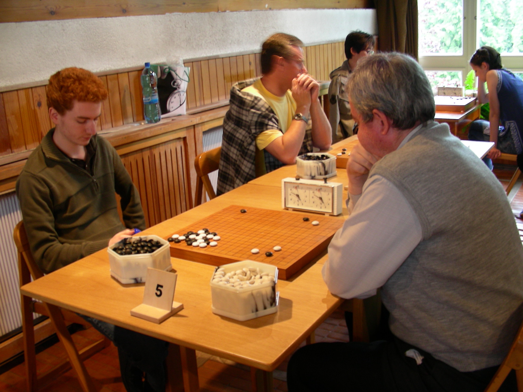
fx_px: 574
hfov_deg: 49.0
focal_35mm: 38
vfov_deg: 37.7
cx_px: 262
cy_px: 196
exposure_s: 1/5.3
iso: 50
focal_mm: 6.3
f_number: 3.5
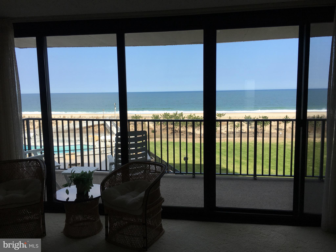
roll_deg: +0.5
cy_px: 126
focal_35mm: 29
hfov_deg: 61.7
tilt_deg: -6.6
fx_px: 281
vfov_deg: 48.2
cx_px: 168
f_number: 2.2
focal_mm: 4.15
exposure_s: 1/1148
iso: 25
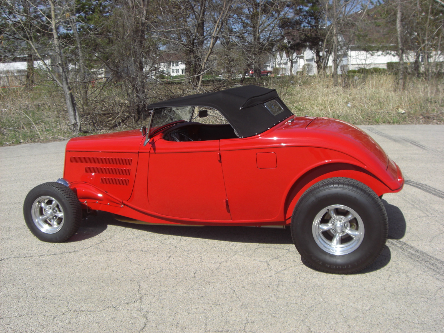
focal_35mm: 38
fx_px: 487
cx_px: 222
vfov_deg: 37.7
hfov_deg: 49.0
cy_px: 166
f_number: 8
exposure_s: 1/250
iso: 64
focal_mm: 6.2
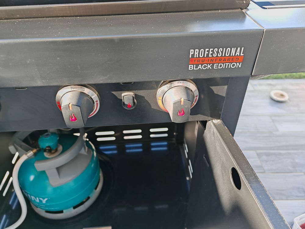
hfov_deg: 65.3
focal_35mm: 27
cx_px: 152
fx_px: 238
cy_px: 114
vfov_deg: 51.4
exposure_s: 1/160
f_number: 1.6
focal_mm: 7.62
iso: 50
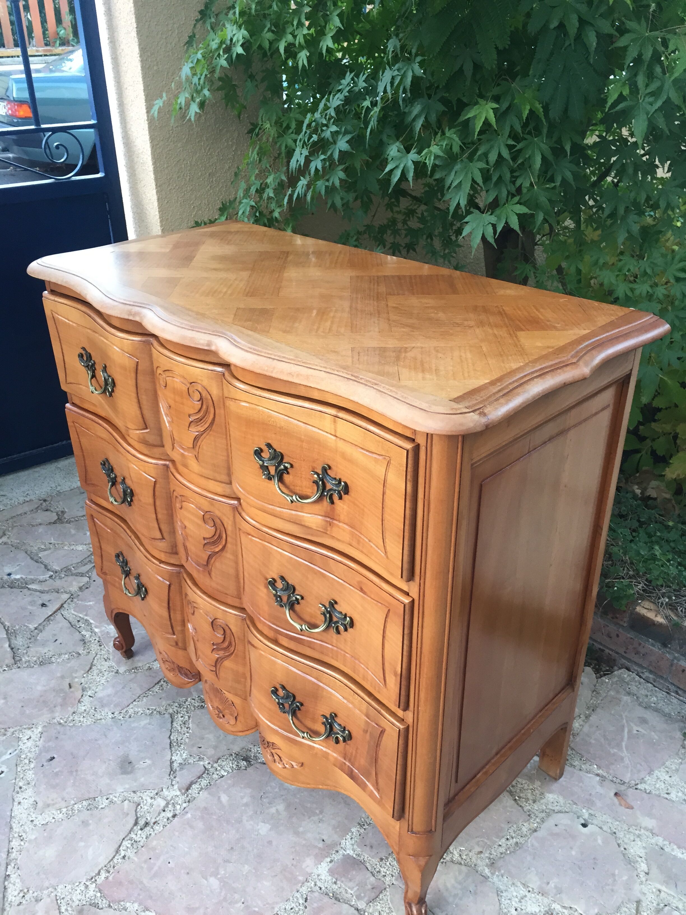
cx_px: 343
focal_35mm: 29
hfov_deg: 48.2
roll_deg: -0.3
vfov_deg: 61.7
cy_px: 458
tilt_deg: -30.9
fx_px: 766
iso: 64
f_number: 2.2
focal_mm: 4.15
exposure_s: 1/30
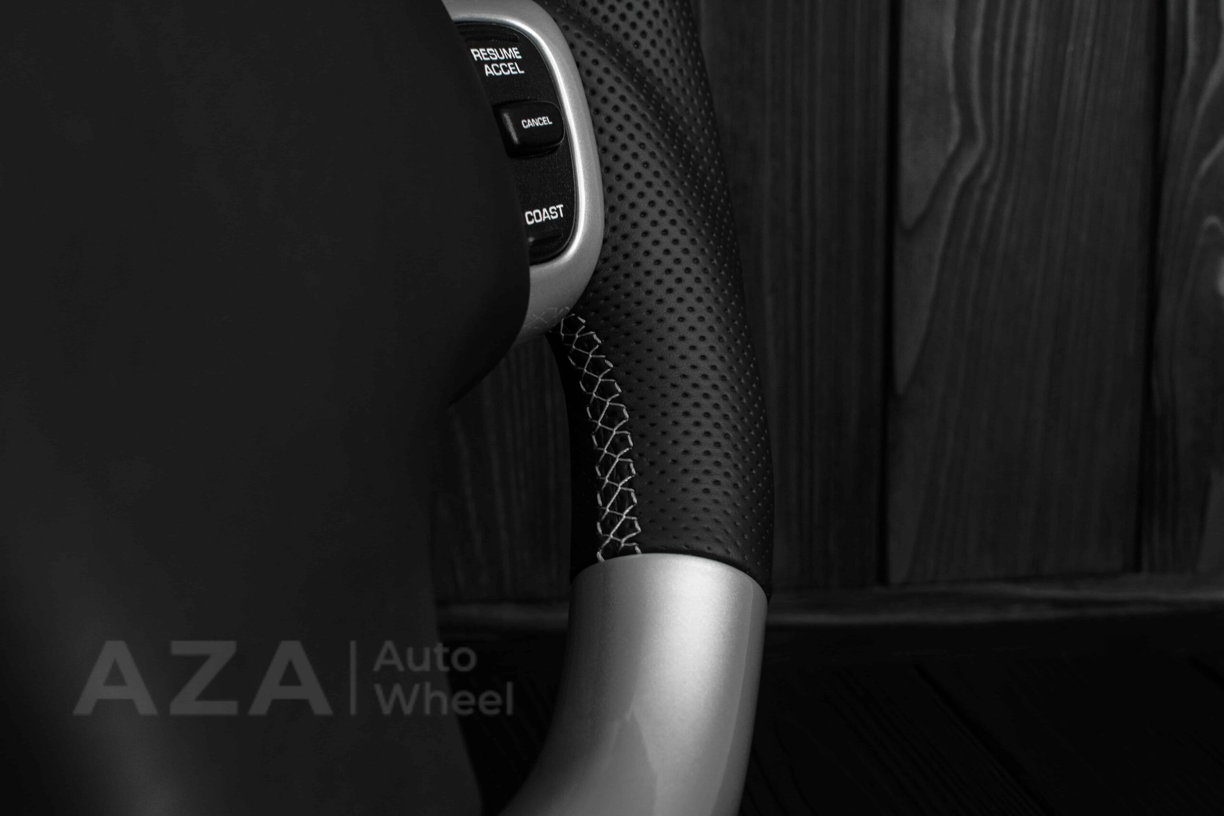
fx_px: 1785
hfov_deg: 37.8
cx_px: 612
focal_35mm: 52
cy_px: 408
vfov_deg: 25.8
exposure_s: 1/125
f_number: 6.3
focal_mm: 35
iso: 500
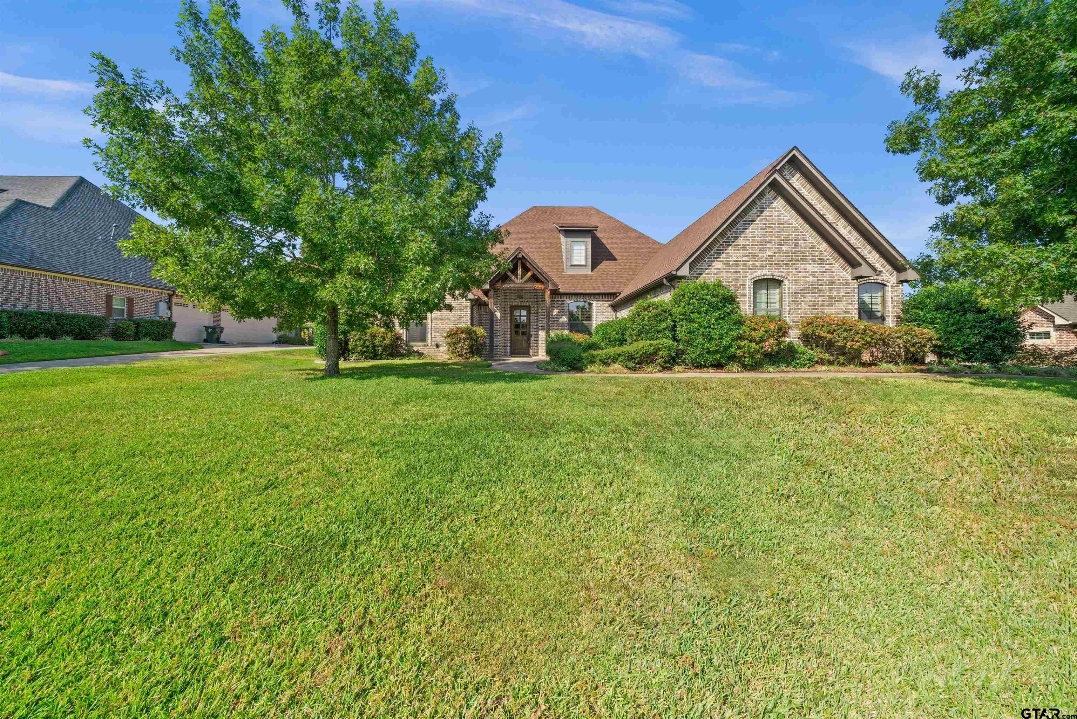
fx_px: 359
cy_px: 360
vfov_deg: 90.0
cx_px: 538
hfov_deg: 112.6
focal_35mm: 12
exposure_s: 1/500
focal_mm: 12
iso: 400
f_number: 8
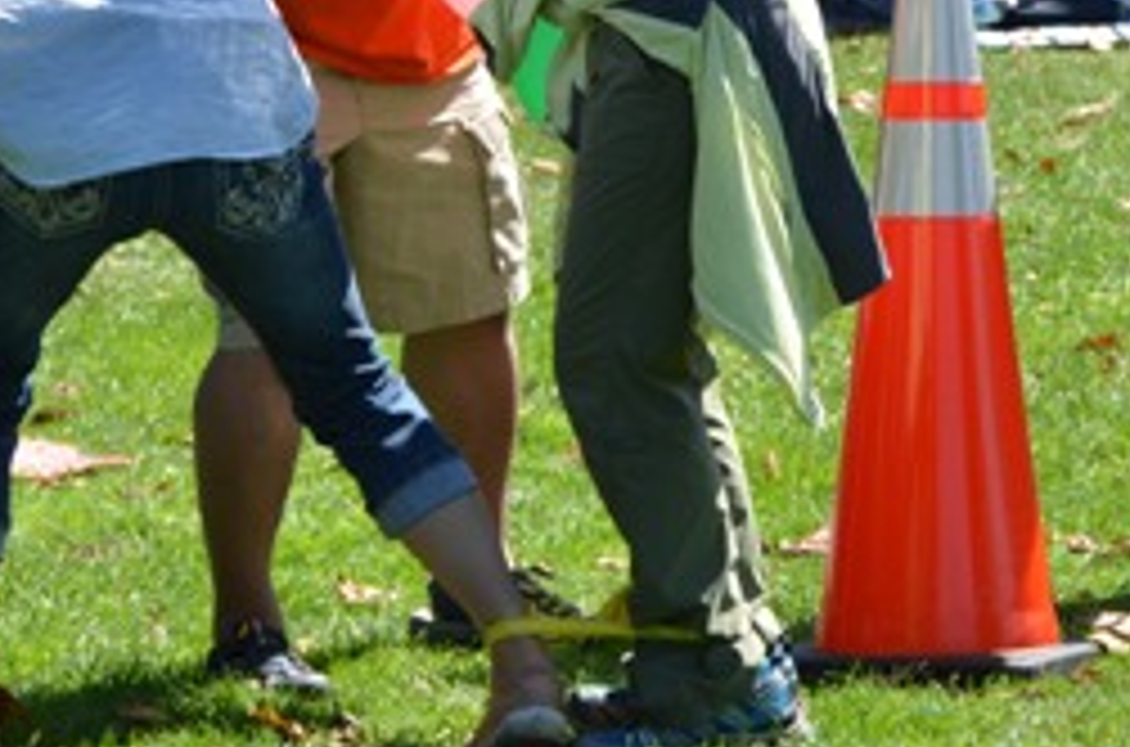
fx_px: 9831
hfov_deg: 6.6
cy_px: 86
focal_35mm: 314
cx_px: 968
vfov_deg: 4.3
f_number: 8
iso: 180
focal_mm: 82
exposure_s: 1/250
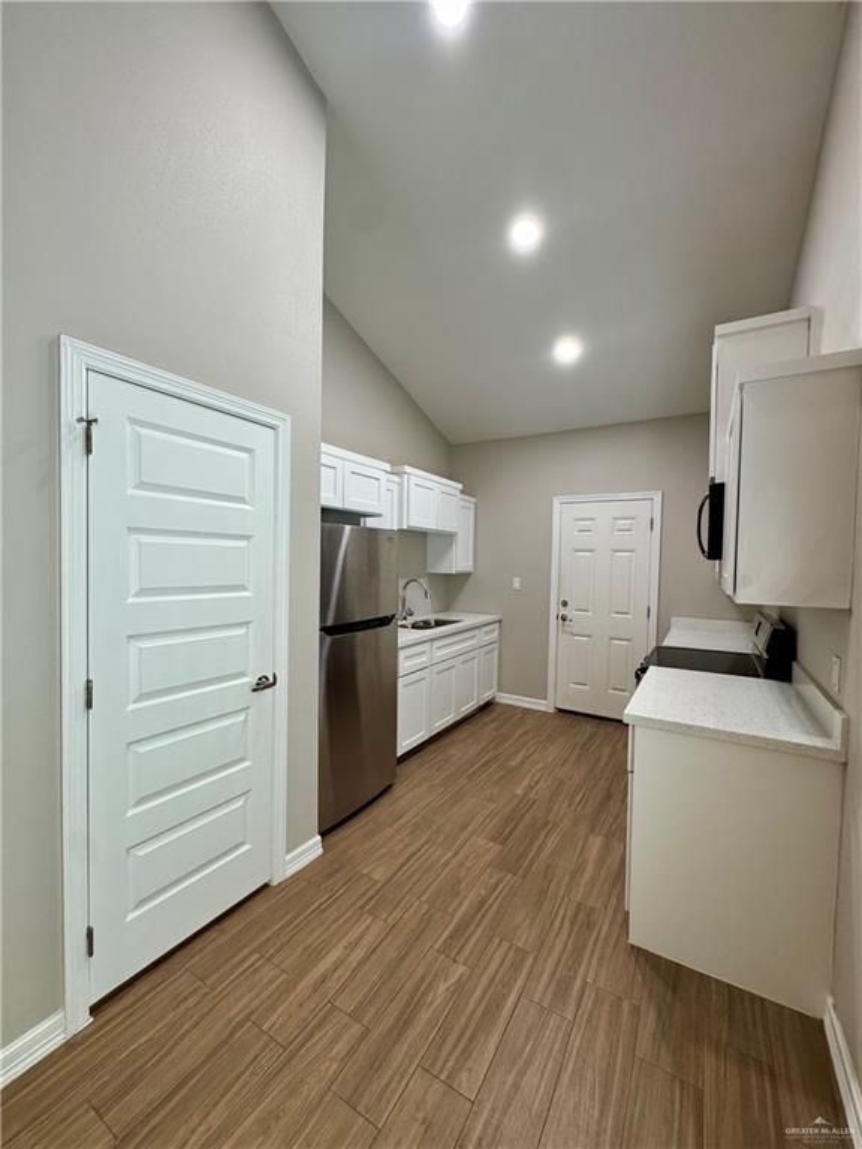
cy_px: 574
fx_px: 465
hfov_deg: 85.7
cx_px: 431
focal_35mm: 14
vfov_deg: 102.1
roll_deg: -0.6
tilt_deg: -1.9
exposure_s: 1/120
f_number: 2.2
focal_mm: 2.22
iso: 320
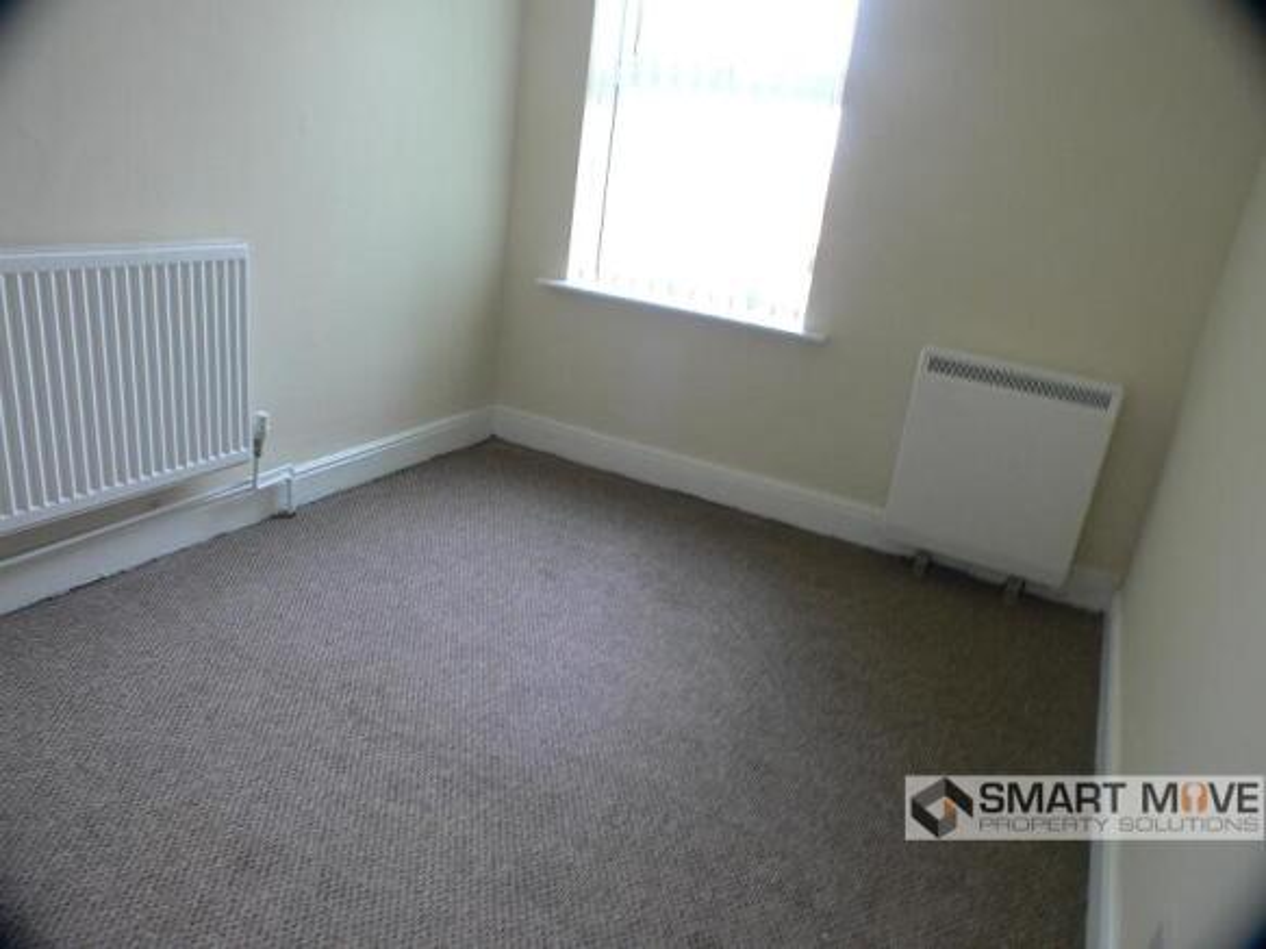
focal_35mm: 35
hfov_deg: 52.6
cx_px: 633
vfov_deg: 40.7
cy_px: 474
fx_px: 1280
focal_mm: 7.5
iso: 200
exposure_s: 1/20
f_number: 2.8
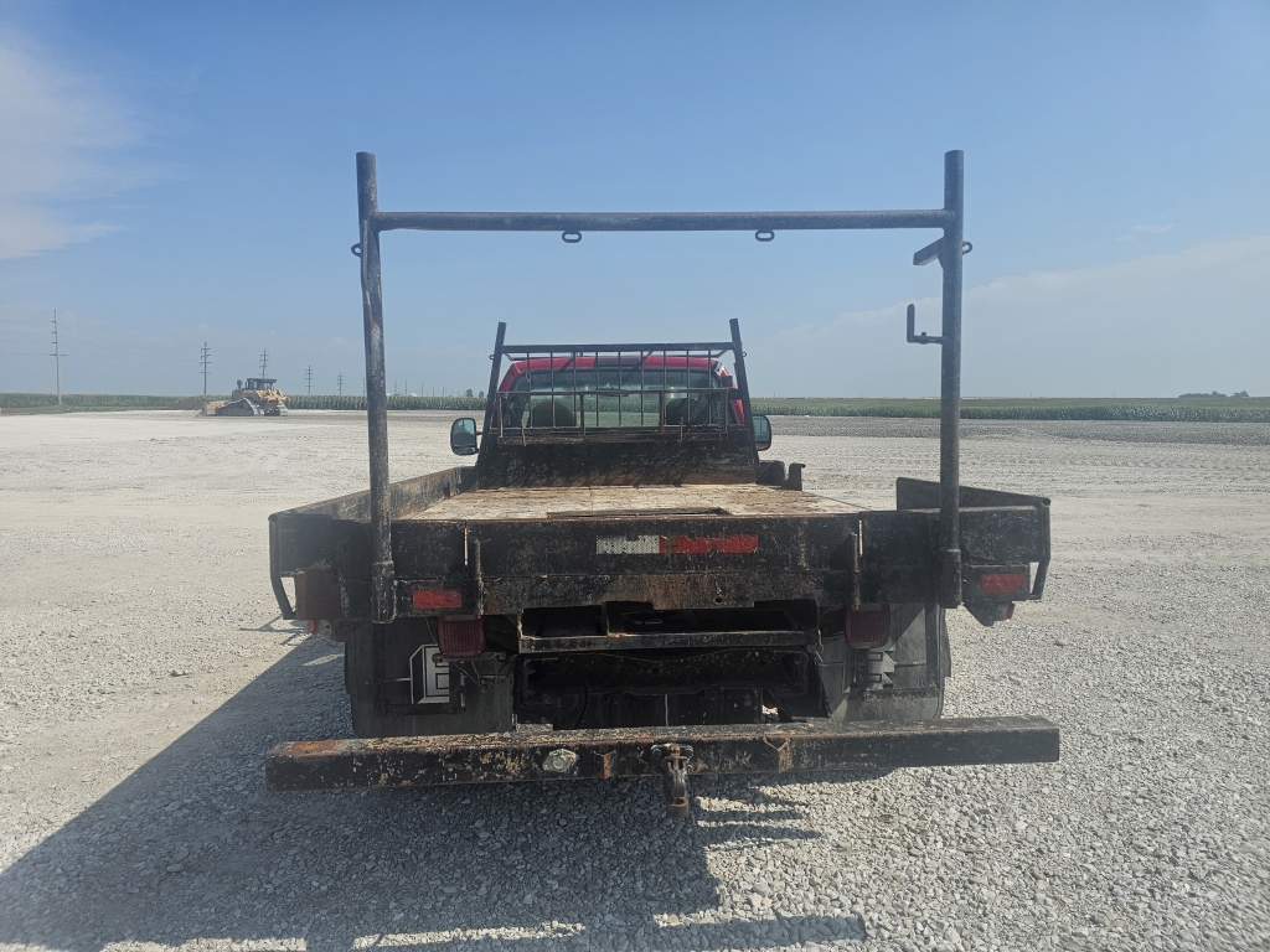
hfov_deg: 73.9
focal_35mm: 23
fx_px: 844
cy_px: 476
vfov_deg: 58.9
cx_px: 635
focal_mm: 6.3
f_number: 1.7
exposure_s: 1/2000
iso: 20
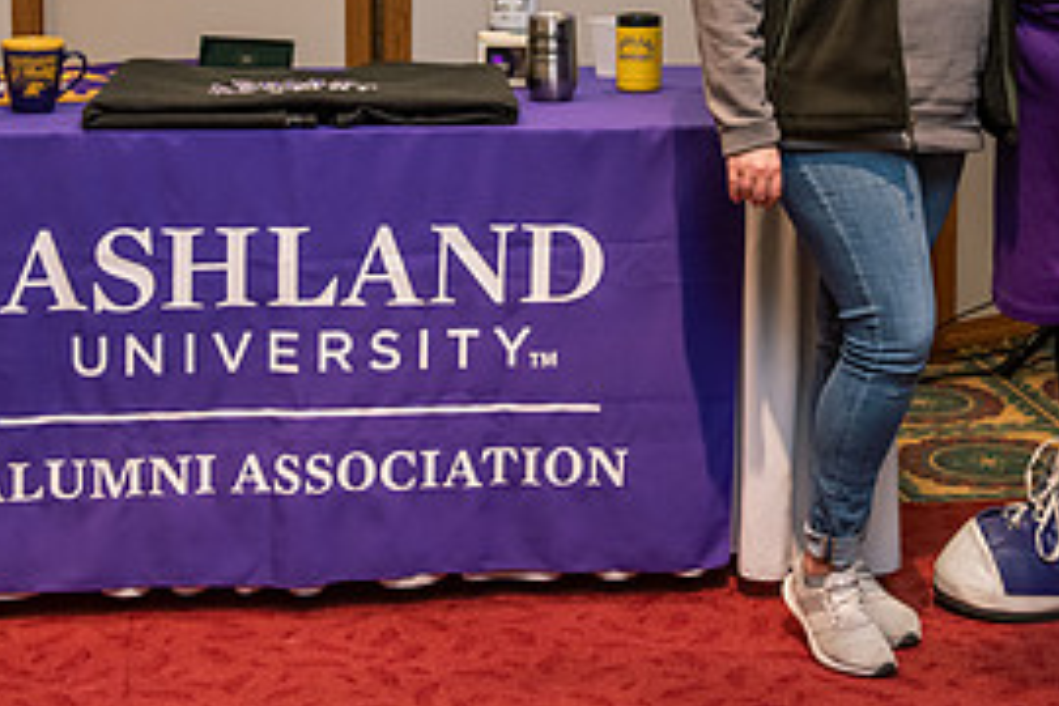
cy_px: -22
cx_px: 643
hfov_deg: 23.6
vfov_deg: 15.6
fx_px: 2530
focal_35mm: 86
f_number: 3.5
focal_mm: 40
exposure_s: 1/160
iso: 1600
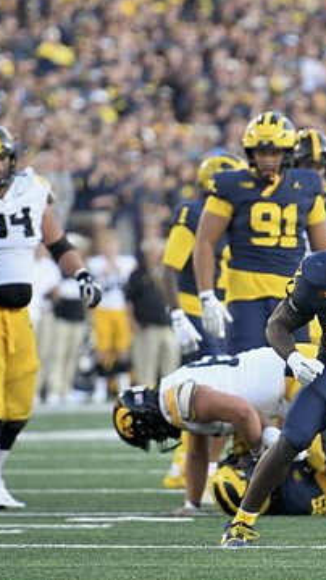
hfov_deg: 2.4
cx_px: 392
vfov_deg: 4.3
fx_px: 7789
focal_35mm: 507
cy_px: 296
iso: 800
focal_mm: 200
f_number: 2.8
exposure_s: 1/1000
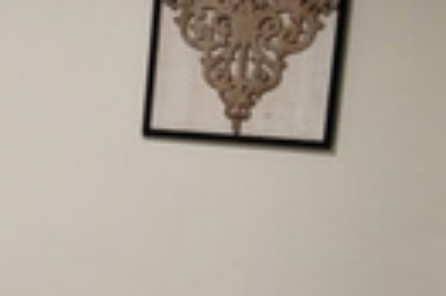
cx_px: -170
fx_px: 817
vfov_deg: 20.6
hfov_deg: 25.3
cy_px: 146
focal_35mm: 66
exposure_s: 1/40
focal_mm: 2.2
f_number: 2.2
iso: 320
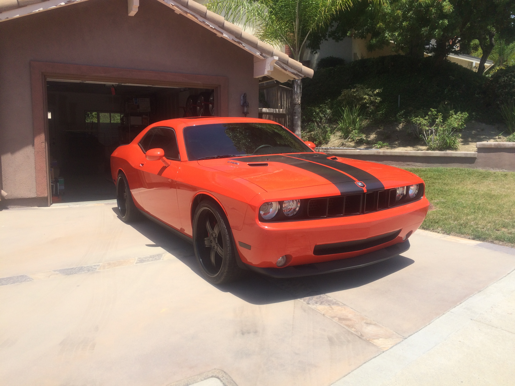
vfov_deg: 48.2
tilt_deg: -6.9
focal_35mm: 29
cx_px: 258
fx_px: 431
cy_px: 193
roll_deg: -0.1
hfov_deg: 61.7
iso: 32
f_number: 2.2
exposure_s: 1/1642
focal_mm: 4.15
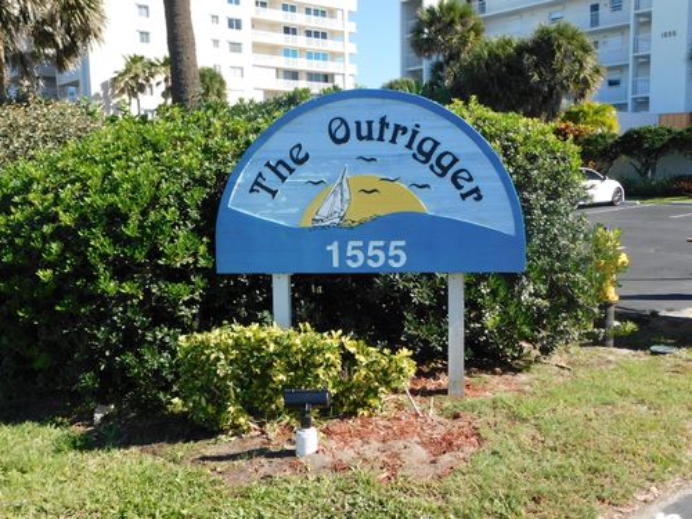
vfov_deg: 39.7
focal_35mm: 36
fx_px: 720
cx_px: 346
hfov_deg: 51.4
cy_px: 260
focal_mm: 6.3
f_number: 3.5
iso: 125
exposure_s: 1/640
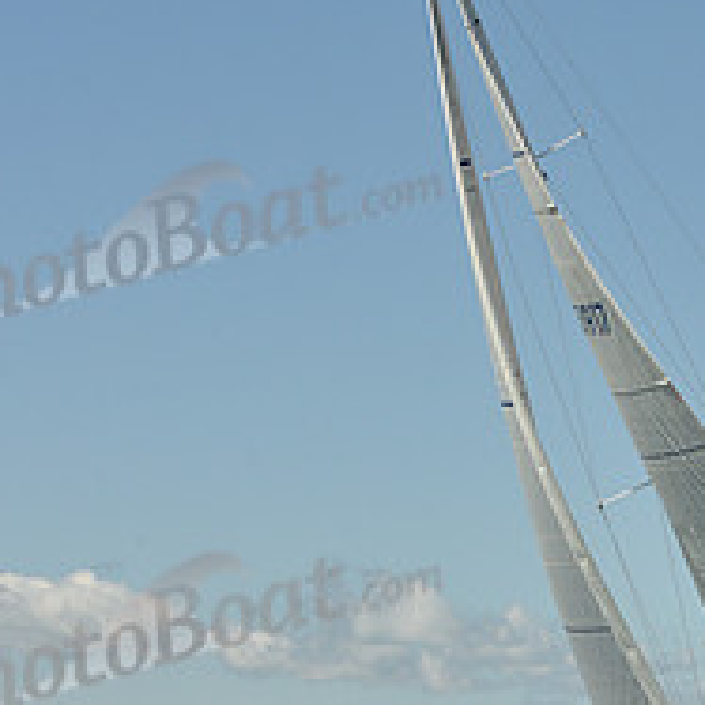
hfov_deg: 9.4
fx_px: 4263
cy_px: 385
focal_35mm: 185
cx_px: 639
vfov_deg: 9.5
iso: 320
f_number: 11
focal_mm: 70
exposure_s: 1/800
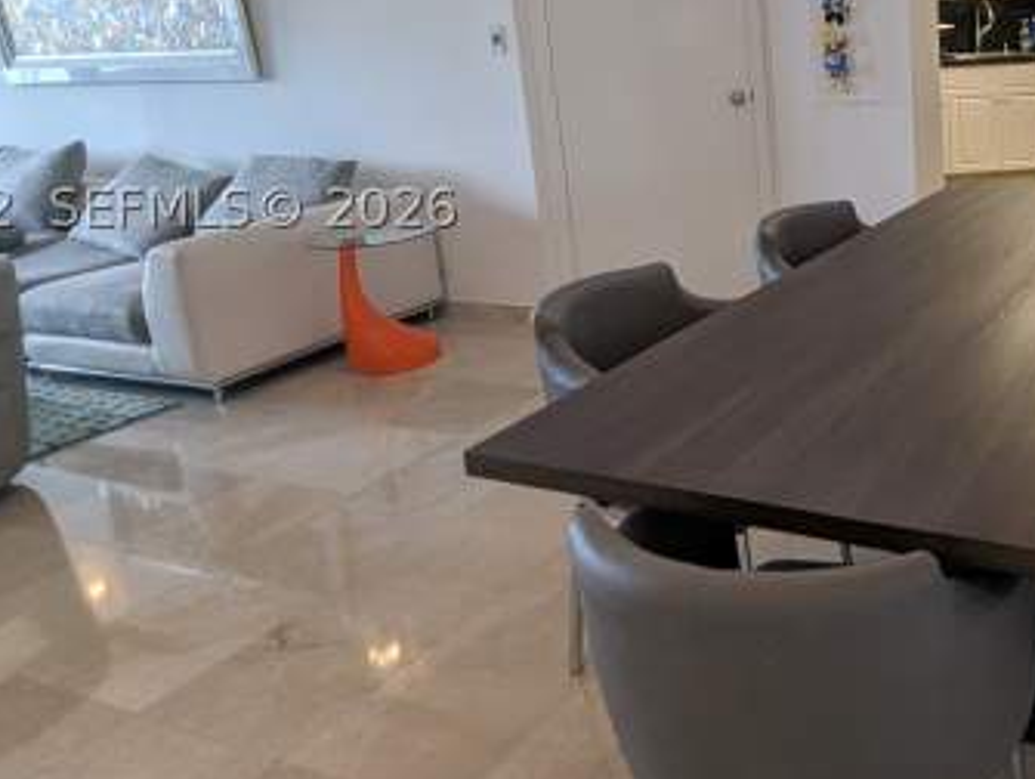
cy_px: 207
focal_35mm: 31
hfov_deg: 51.5
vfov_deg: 44.2
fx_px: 928
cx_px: 930
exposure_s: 1/60
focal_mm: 1.95
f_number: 2.2
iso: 54
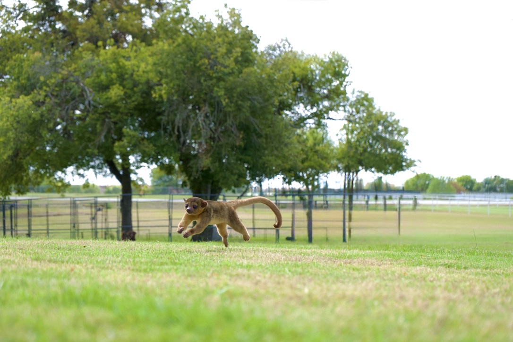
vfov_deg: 19.5
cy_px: 171
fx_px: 997
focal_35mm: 70
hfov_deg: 28.8
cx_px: 256
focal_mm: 70
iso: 800
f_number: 5.6
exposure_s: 1/2000
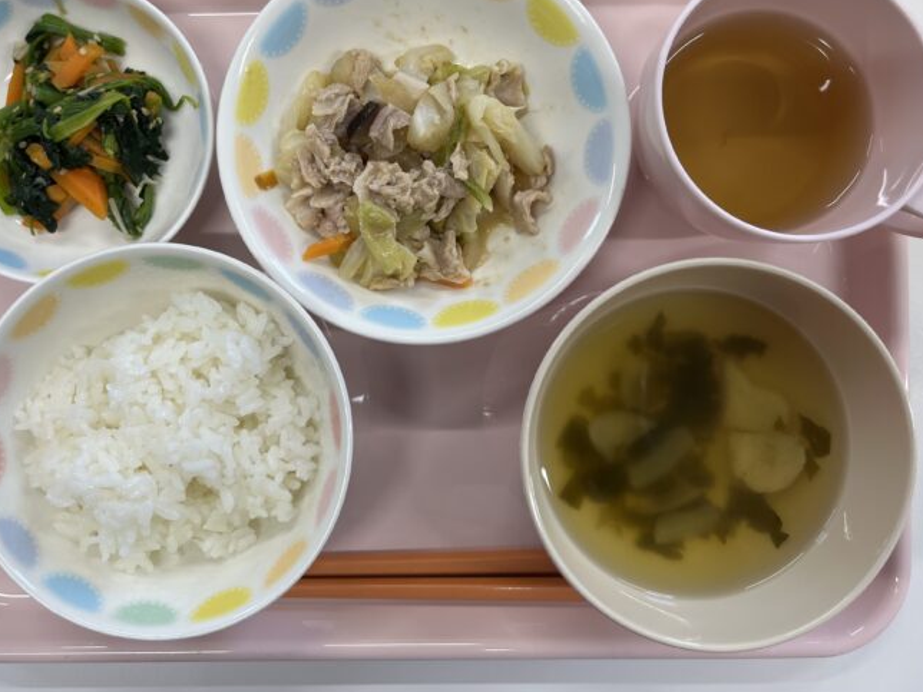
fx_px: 827
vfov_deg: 45.4
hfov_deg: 58.2
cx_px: 406
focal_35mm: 31
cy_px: 312
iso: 50
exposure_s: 1/121
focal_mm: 5.1
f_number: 1.6
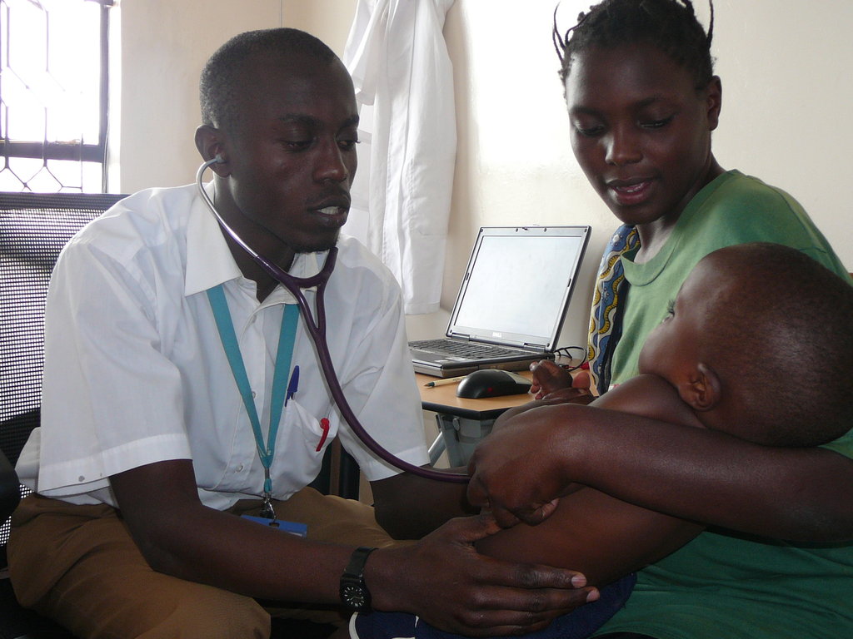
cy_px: 320
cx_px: 426
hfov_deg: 43.9
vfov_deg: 33.6
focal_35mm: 43
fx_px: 1060
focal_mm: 6.4
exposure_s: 1/30
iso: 100
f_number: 3.2
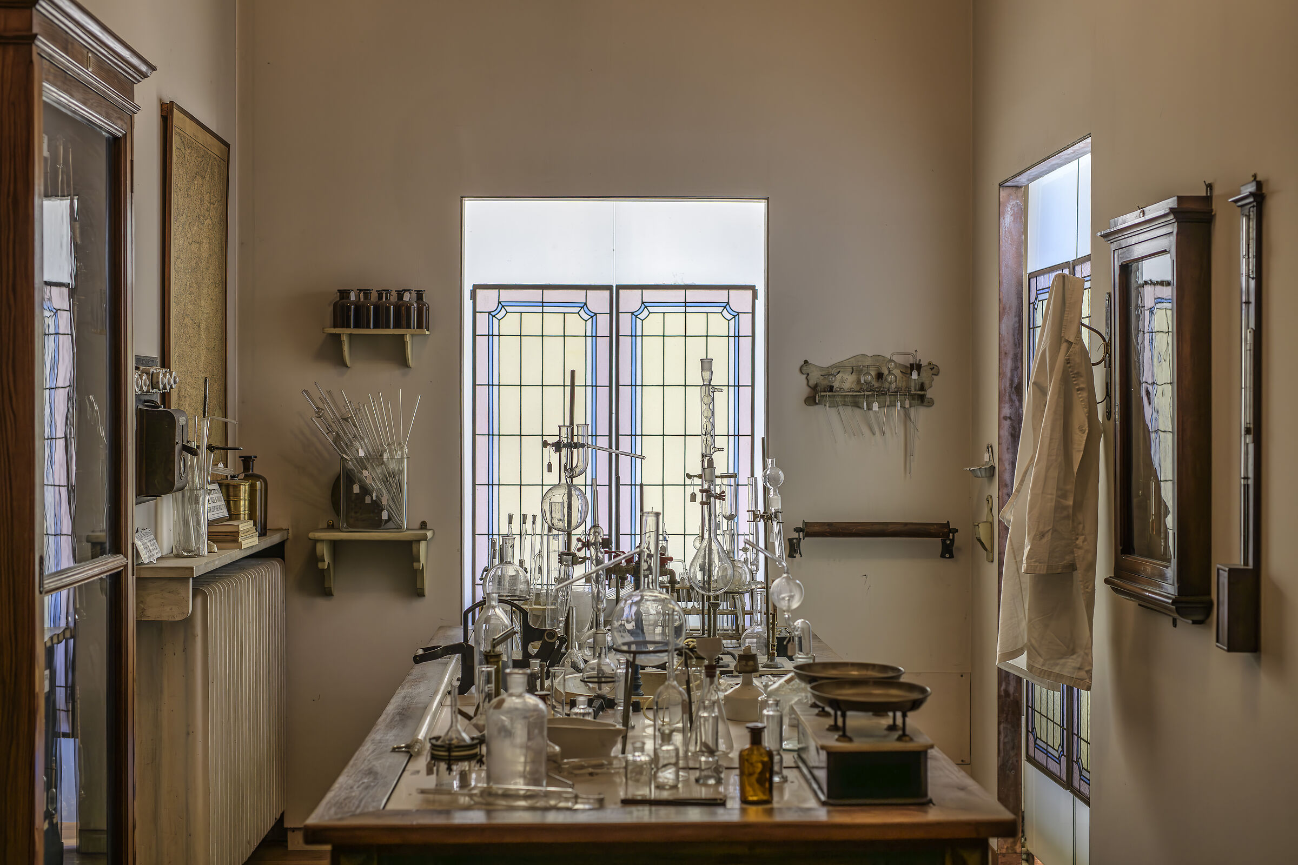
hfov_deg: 39.6
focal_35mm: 50
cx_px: 649
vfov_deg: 27.0
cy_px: 432
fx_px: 1803
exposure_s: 1/60
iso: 200
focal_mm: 50
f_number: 4
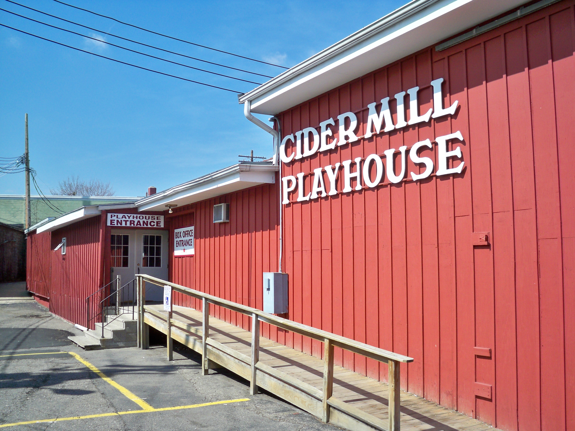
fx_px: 581
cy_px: 216
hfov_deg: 52.6
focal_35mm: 35
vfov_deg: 40.7
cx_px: 288
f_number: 4.7
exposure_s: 1/500
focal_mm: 6.3
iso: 64
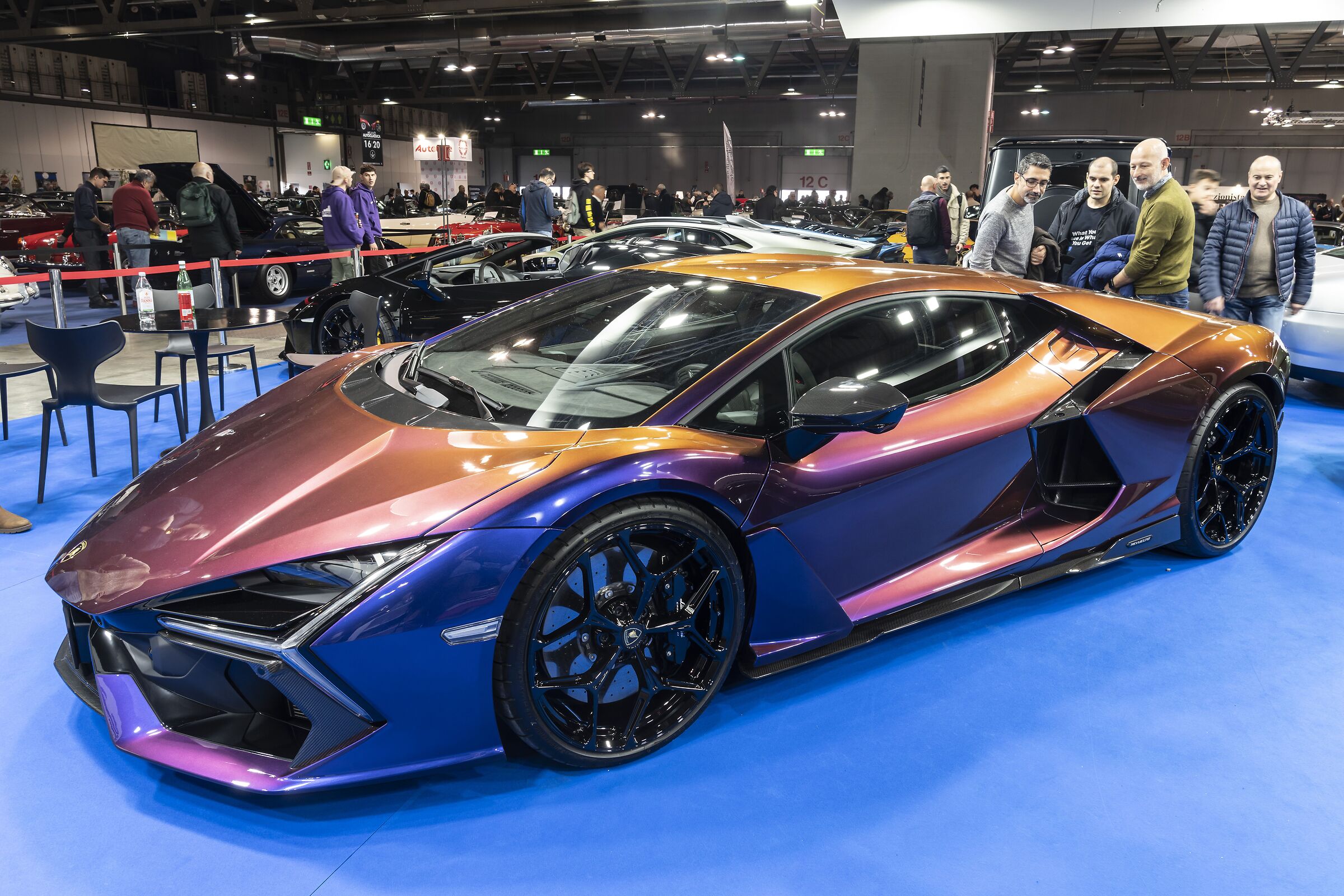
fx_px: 896
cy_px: 448
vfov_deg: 53.1
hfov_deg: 73.7
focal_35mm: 24
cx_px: 672
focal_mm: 24
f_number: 8
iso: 400
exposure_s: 1/15
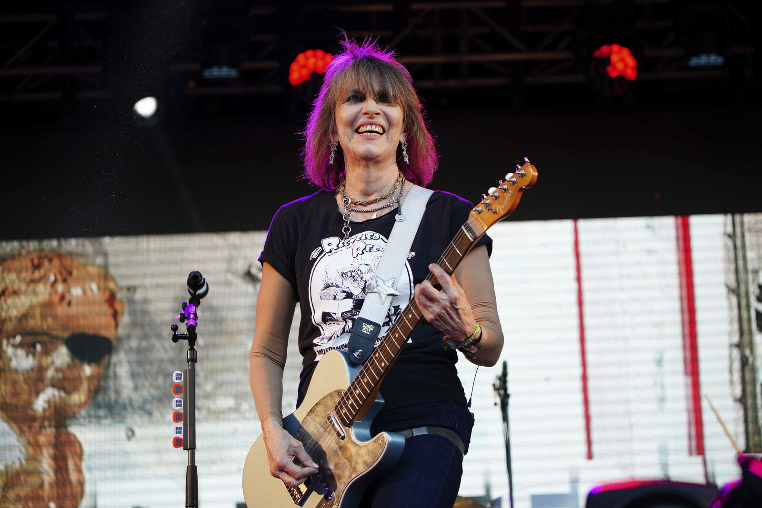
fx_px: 2117
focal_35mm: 100
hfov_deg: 20.4
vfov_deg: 13.7
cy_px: 254
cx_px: 381
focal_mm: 100
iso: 2000
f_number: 4.5
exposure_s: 1/800
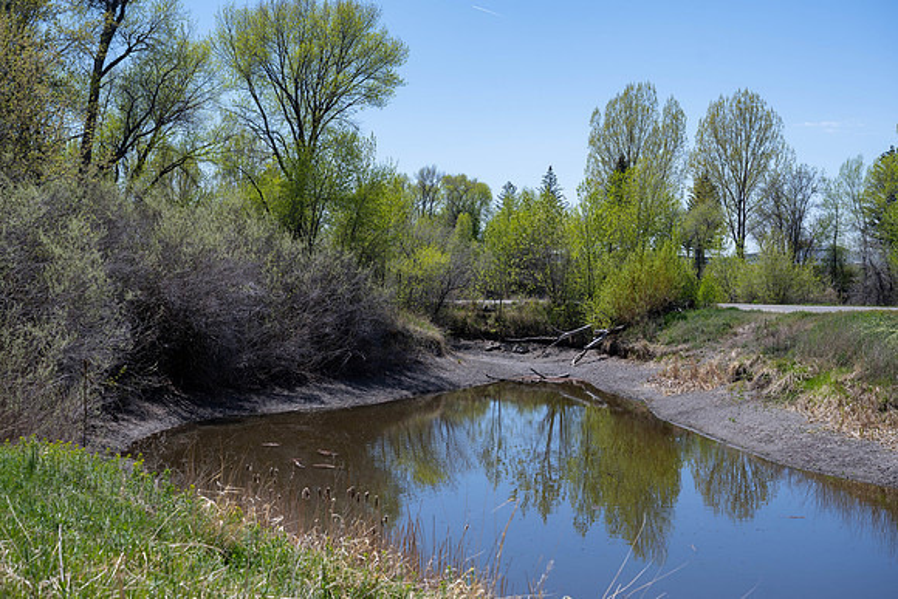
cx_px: 449
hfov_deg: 39.5
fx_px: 1251
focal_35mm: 50
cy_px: 300
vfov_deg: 26.9
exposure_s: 1/640
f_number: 6.3
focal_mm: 49
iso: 125
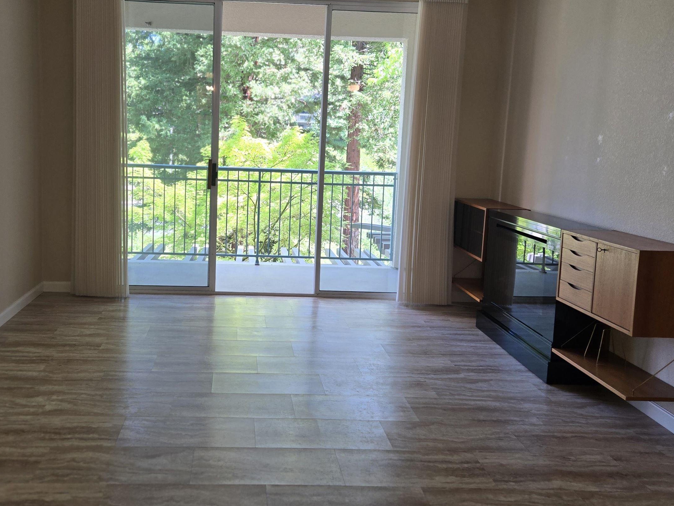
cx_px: 260
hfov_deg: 54.8
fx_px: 643
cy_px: 221
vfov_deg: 42.9
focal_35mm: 33
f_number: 1.8
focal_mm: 5.4
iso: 80
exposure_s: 1/120
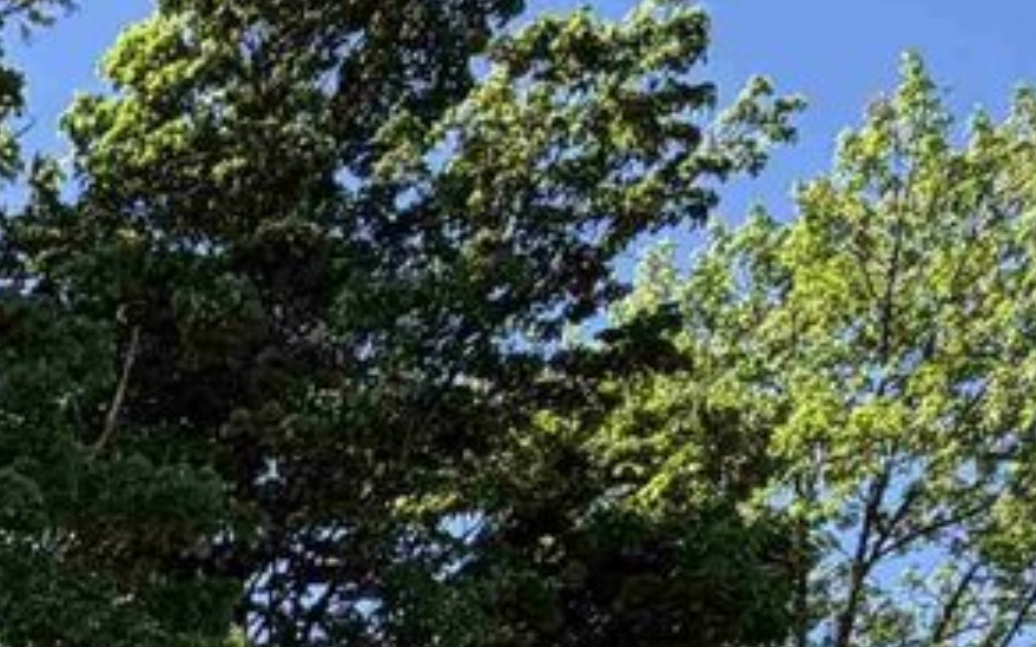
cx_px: -562
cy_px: 1432
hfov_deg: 21.1
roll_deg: +1.8
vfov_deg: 13.1
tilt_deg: +4.1
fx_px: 2287
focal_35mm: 81
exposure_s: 1/770
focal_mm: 2.22
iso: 40
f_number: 2.2
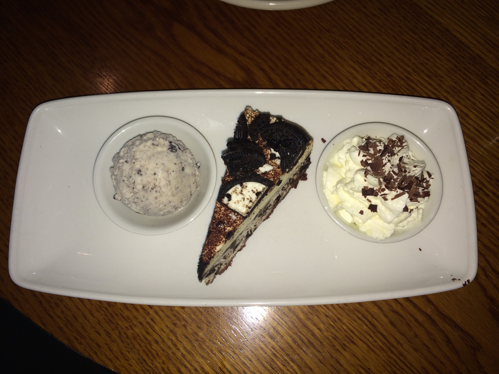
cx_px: 250
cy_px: 187
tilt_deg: -75.6
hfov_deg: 61.7
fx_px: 418
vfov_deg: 48.2
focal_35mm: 29
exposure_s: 1/95
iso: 32
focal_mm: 4.15
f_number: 2.2
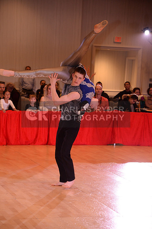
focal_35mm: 98
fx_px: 622
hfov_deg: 13.9
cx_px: 76
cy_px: 114
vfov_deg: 20.8
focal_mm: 98
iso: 2000
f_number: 4.5
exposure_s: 1/250
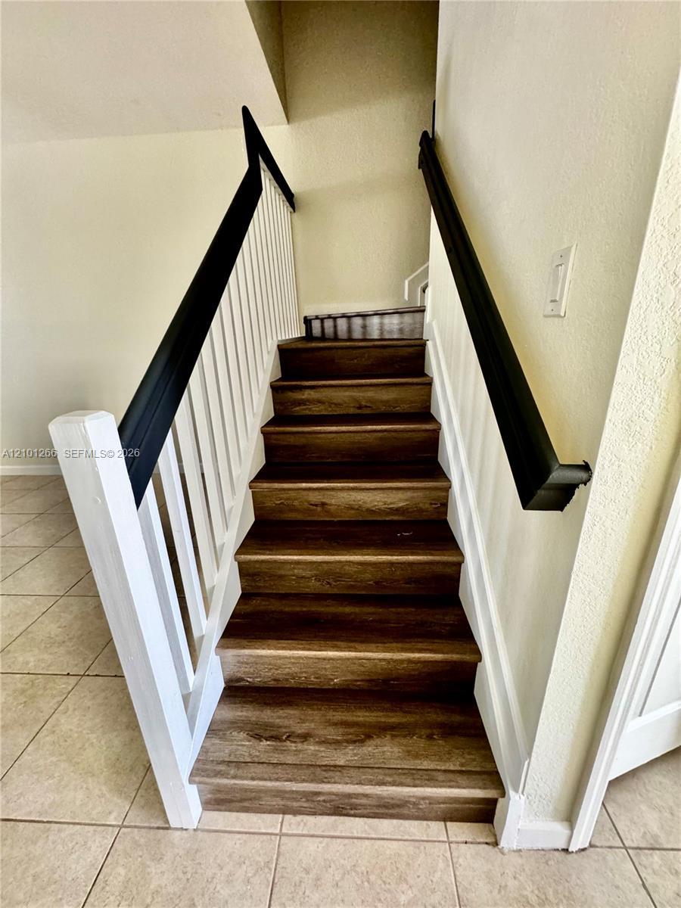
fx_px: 367
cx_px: 340
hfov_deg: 85.7
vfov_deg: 102.1
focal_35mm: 14
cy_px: 454
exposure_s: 1/60
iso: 640
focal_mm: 2.22
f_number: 2.2
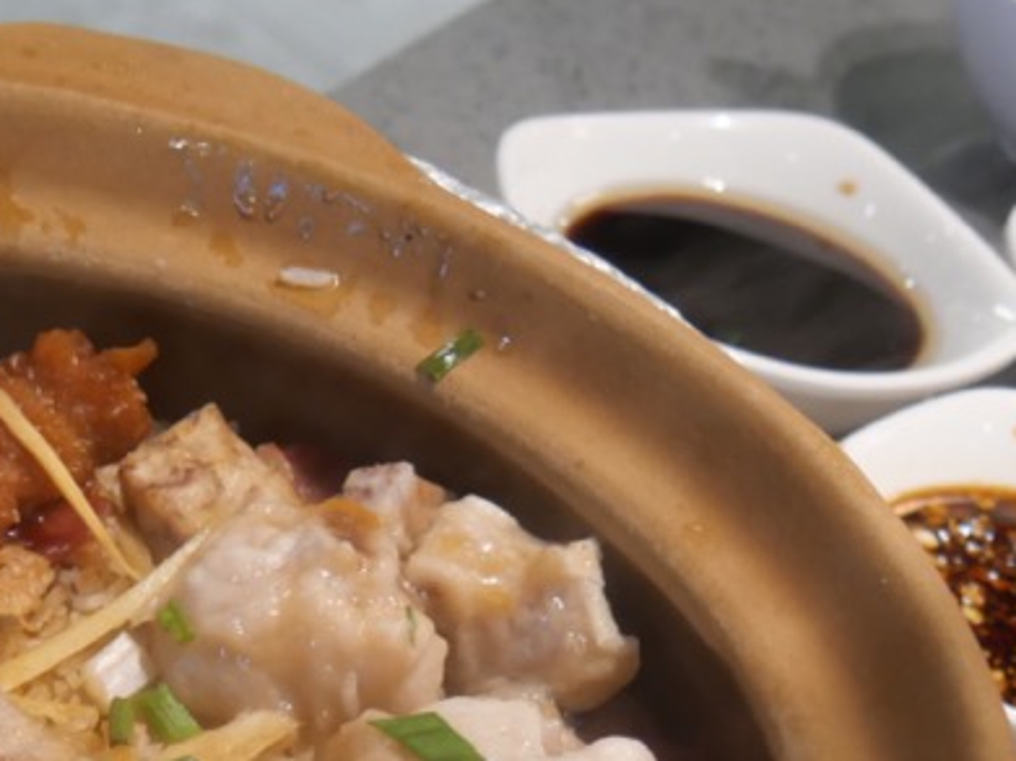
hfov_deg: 20.5
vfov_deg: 15.2
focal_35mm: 92
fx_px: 2699
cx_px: -60
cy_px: 1021
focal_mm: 15
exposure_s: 1/60
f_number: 3.6
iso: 1250
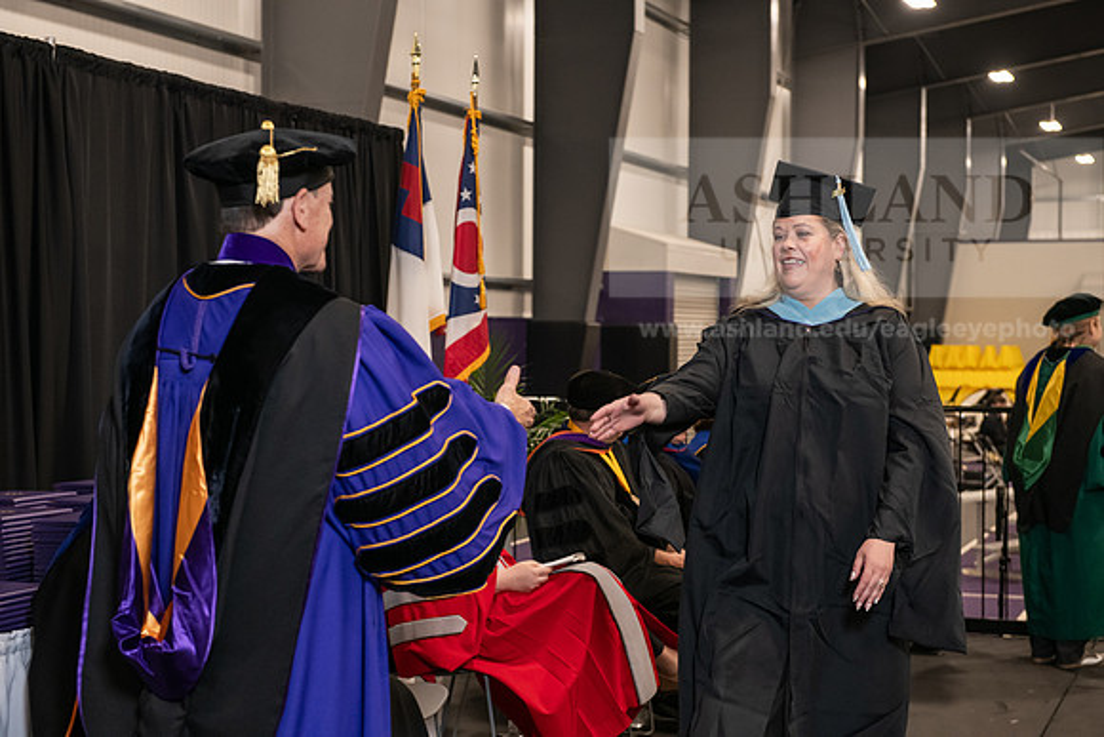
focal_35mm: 62
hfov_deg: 32.4
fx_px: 1902
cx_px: 552
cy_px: 368
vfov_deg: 21.9
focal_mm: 62
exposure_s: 1/125
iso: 2000
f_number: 5
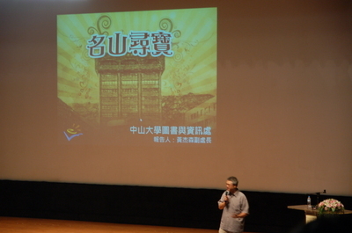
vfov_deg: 15.1
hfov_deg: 22.7
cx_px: 176
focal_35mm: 90
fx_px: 878
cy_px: 116
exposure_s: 1/20
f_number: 4.2
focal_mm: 60
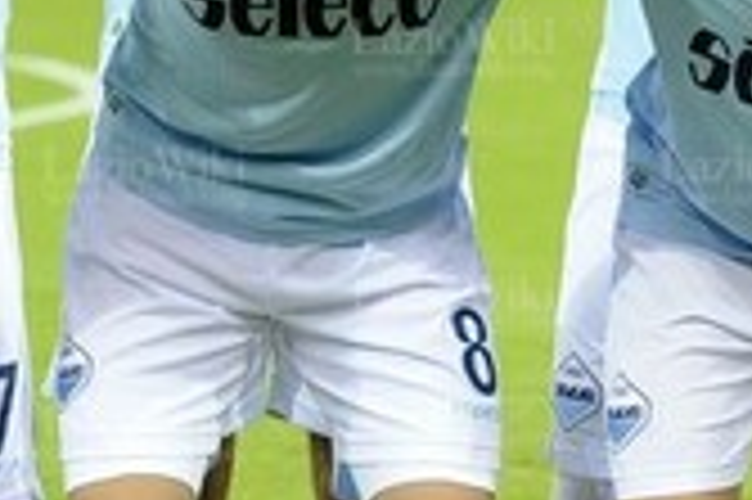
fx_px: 9495
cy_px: 63
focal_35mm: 455
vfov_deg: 3.0
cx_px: 608
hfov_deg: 4.5
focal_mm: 95
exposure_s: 1/1000
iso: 2000
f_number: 3.2
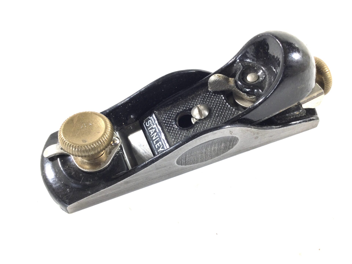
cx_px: 176
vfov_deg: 45.4
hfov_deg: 58.4
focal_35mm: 31
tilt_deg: -51.2
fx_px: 315
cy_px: 132
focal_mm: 3.3
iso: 25
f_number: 2.4
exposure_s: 1/50
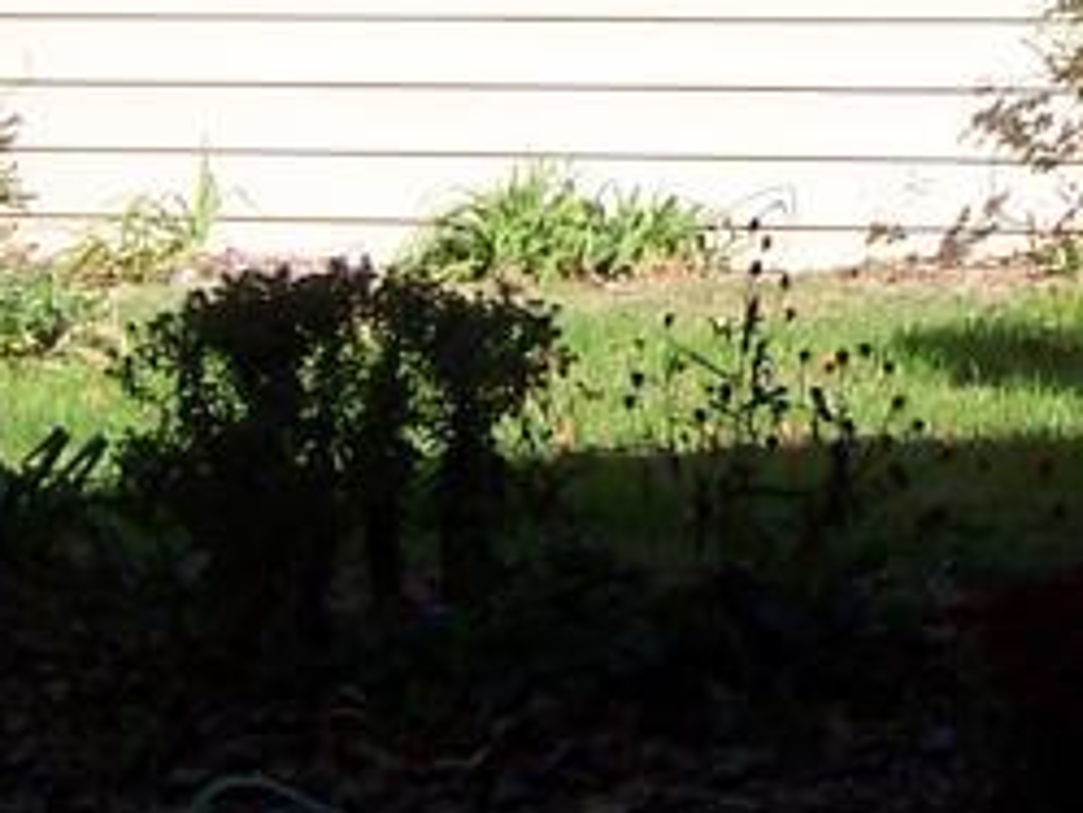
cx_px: 1444
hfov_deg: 12.9
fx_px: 4633
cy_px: -65
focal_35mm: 148
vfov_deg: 9.9
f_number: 4.8
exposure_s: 1/250
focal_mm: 6
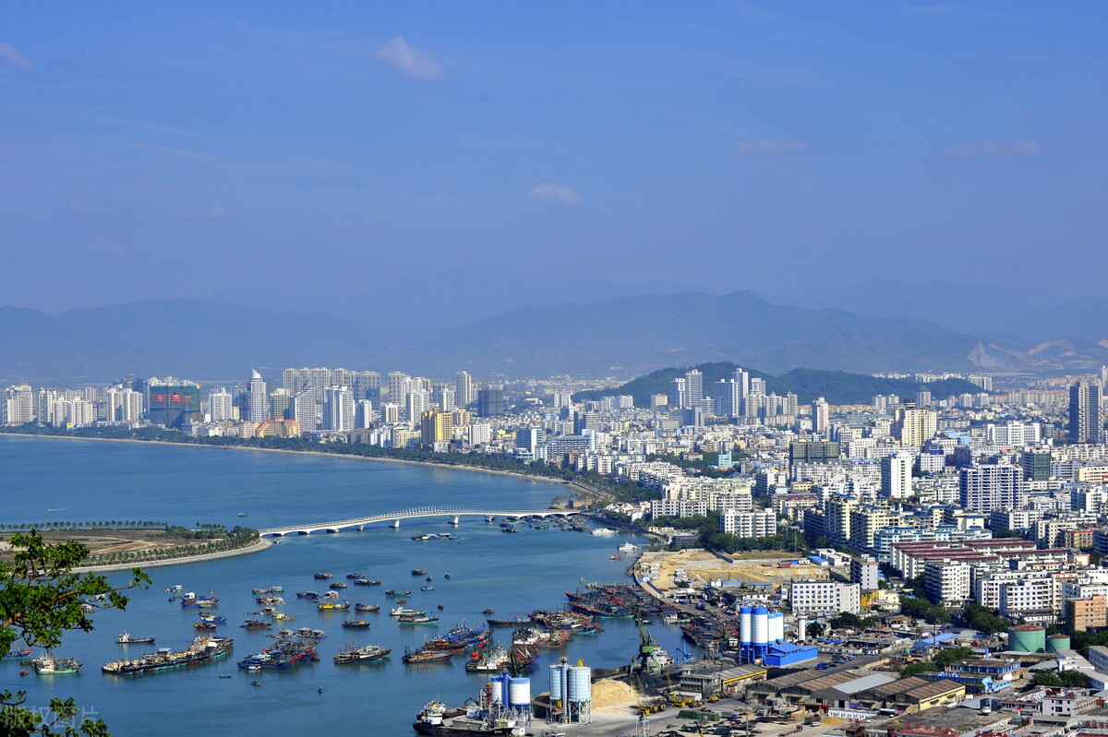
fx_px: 2153
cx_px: 554
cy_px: 368
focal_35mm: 70
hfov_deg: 28.9
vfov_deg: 19.4
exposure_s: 1/1000
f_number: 9
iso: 200
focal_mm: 70
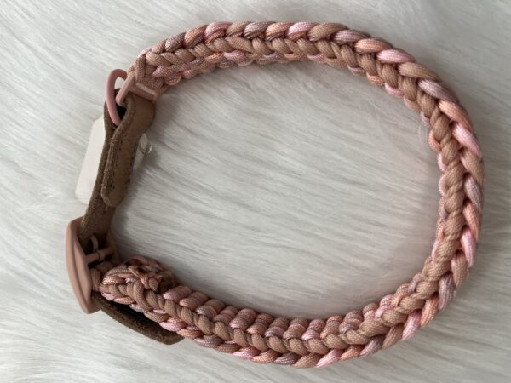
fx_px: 384
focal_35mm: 26
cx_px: 256
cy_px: 192
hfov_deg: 67.3
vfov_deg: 53.1
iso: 40
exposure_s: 1/279
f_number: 1.6
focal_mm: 5.1
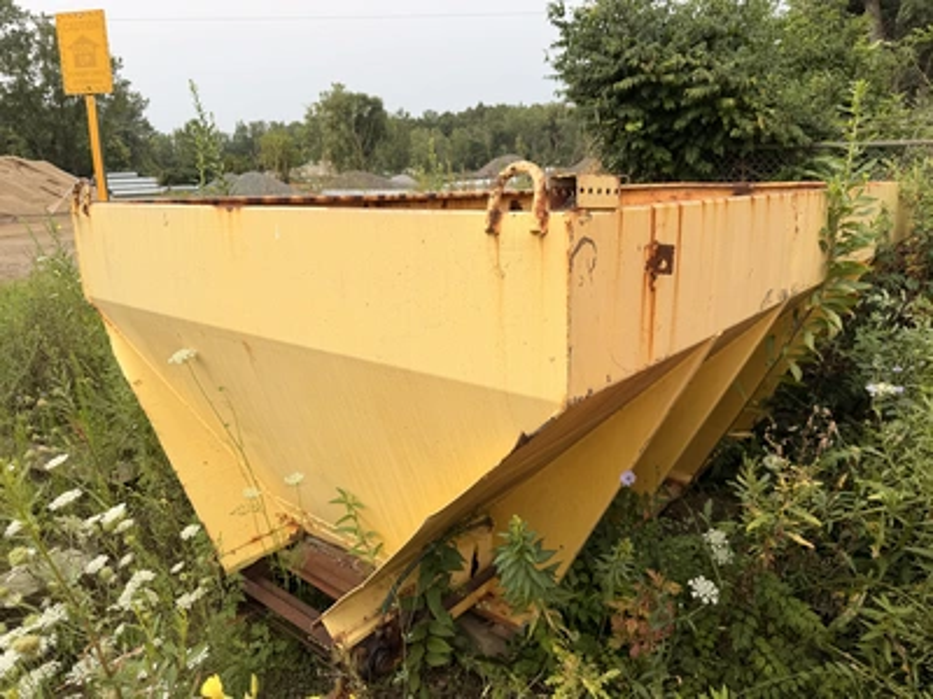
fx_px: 647
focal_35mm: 24
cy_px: 350
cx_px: 466
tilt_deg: -14.0
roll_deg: +2.7
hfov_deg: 71.6
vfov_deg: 56.8
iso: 80
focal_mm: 6.76
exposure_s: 1/2801
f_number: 1.78
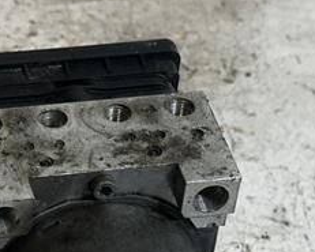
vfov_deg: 11.8
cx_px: 40
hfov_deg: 14.7
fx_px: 1212
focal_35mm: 130
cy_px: 249
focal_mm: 6.86
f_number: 1.78
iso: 80
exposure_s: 1/100
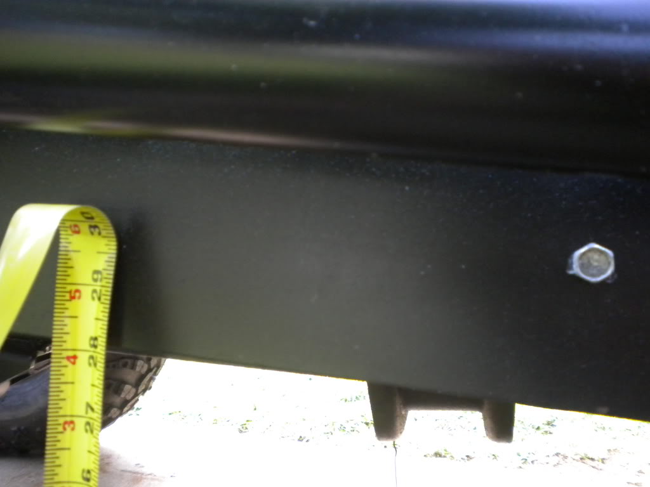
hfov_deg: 52.6
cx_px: 325
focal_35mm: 35
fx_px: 657
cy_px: 244
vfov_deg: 40.7
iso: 400
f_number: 3.1
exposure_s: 1/231
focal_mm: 6.3
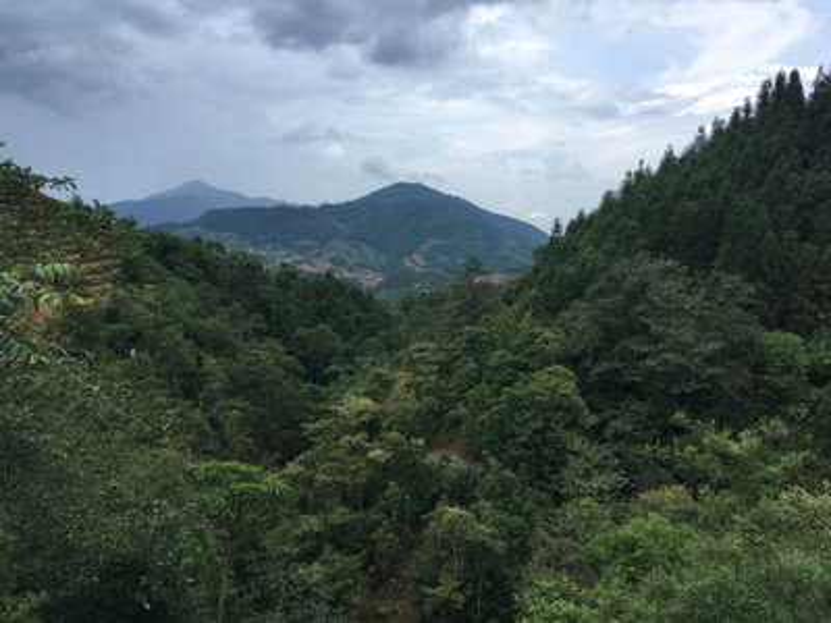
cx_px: 416
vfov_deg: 48.2
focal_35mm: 29
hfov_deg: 61.7
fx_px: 696
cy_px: 312
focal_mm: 4.15
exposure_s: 1/874
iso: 25
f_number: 2.2
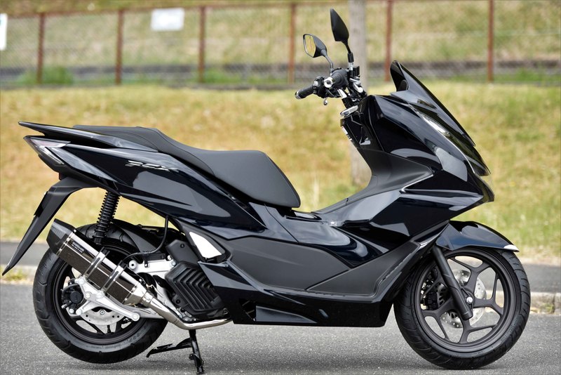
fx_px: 1746
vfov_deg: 12.2
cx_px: 280
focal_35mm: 112
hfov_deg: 18.3
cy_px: 188
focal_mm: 112
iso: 250
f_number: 2.8
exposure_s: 1/1250
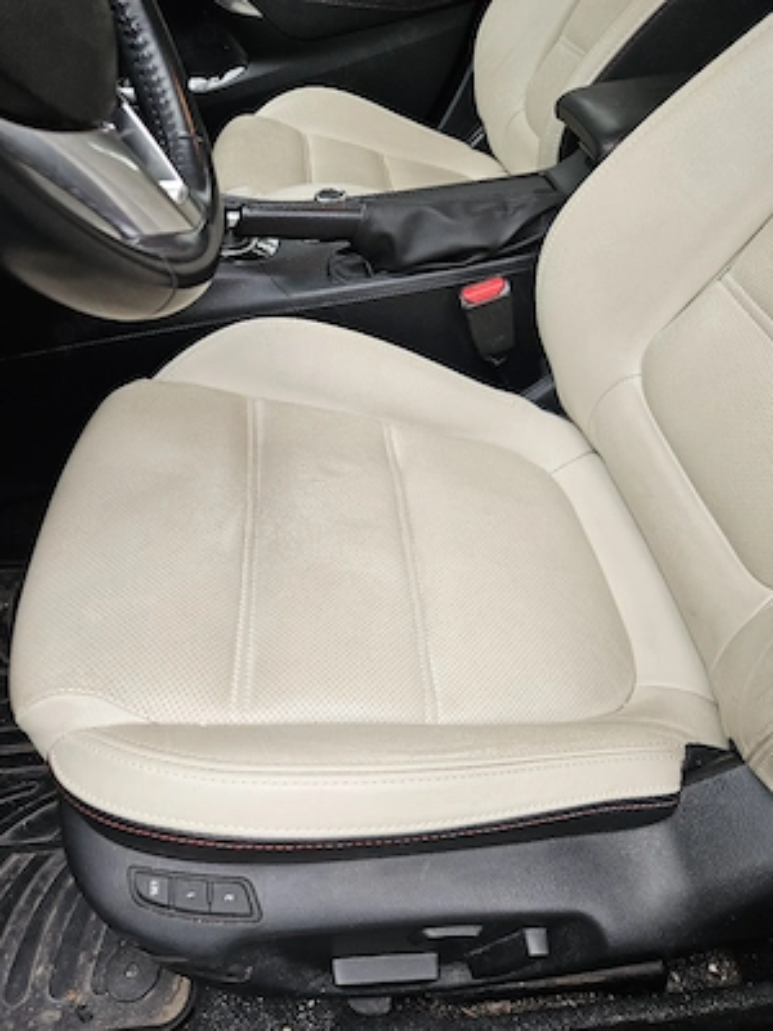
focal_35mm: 23
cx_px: 386
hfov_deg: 58.9
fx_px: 685
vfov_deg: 73.9
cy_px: 516
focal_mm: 5.4
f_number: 1.8
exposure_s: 1/101
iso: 100
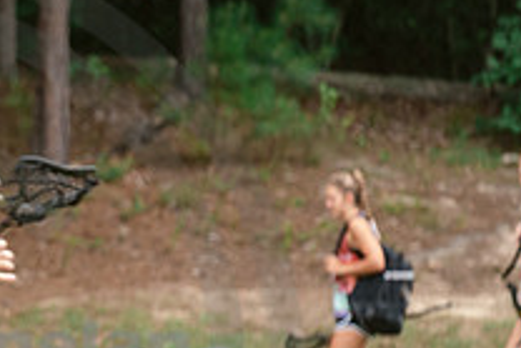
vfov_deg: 1.6
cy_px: 354
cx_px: -427
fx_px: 12121
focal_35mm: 837
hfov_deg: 2.5
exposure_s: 1/1000
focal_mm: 200
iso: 250
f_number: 4
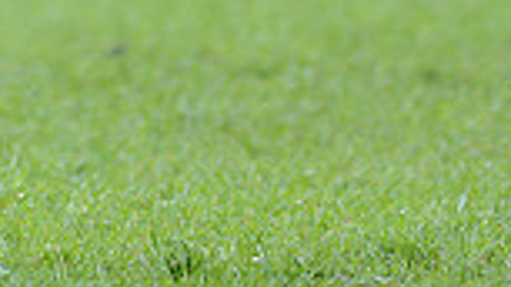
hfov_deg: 1.3
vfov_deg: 0.7
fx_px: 22624
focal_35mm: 1670
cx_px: -287
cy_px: -342
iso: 1100
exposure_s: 1/640
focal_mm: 420
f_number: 4
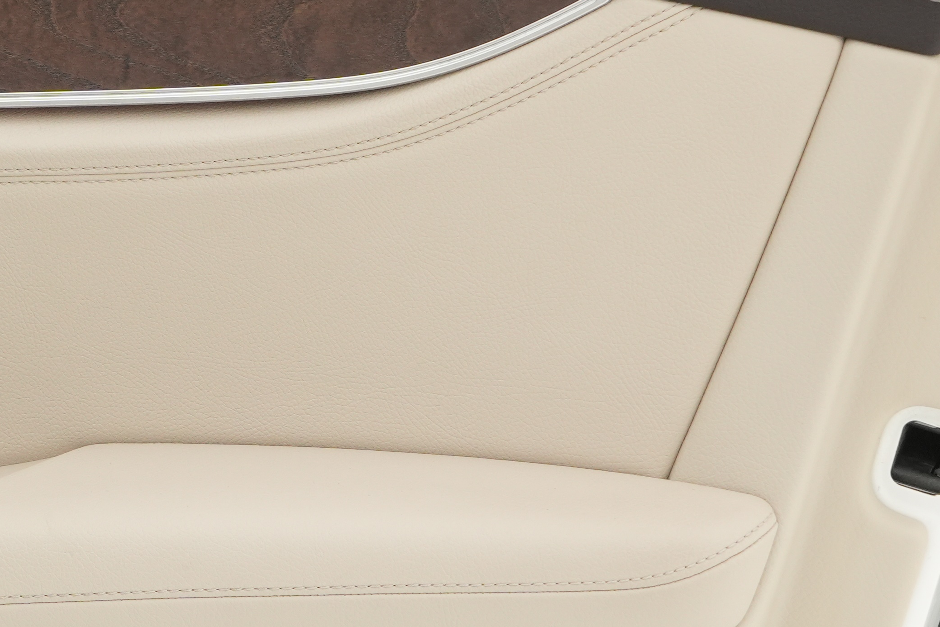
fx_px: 4086
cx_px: -84
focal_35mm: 156
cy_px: 447
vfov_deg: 8.8
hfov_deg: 12.9
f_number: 7.1
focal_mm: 35
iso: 500
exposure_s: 1/80
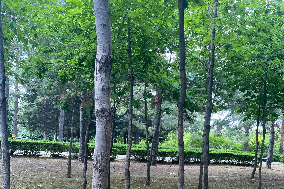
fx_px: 292
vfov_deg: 34.2
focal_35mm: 37
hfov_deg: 51.9
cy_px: 166
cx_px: 142
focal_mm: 4.25
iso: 50
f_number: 1.8
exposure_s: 1/121
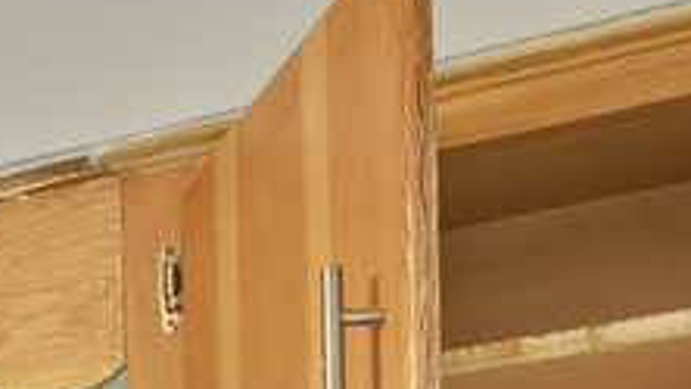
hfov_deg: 13.4
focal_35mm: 122
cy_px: 1089
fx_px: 2236
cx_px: -914
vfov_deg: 8.6
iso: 500
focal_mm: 16
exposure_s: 1.6
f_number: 9
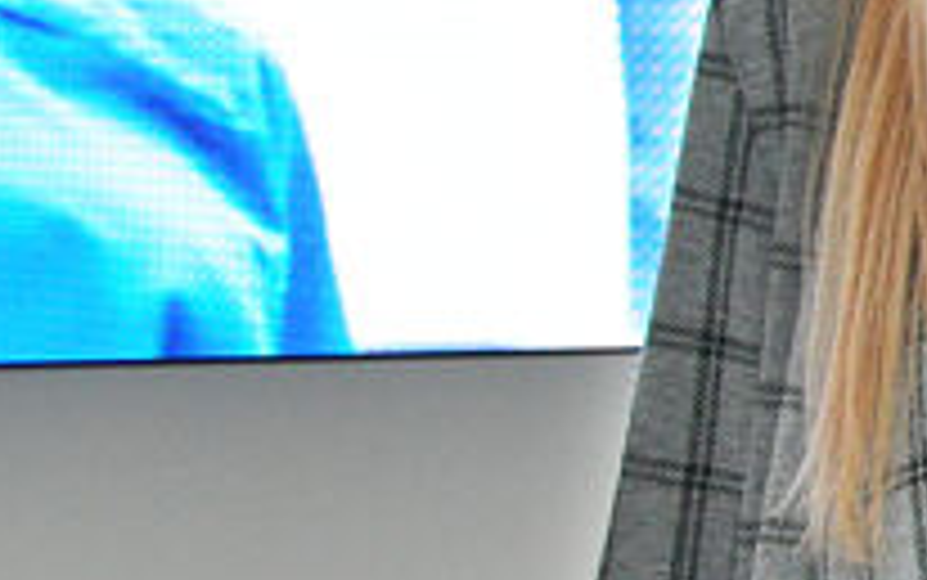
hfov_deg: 8.3
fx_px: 5839
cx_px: 2243
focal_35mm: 231
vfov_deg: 5.7
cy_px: 196
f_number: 4
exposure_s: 1/80
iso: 800
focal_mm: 26
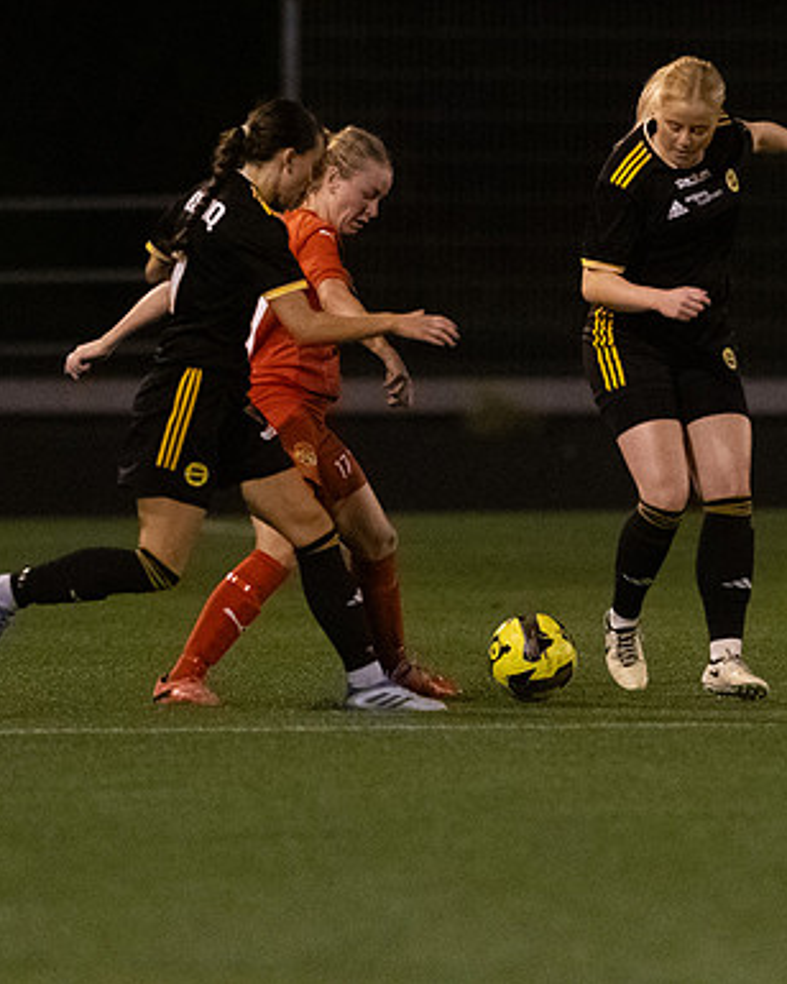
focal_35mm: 860
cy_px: 492
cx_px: 511
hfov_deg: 1.8
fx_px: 25039
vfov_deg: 2.3
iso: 8000
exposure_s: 1/640
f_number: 3.2
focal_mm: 300
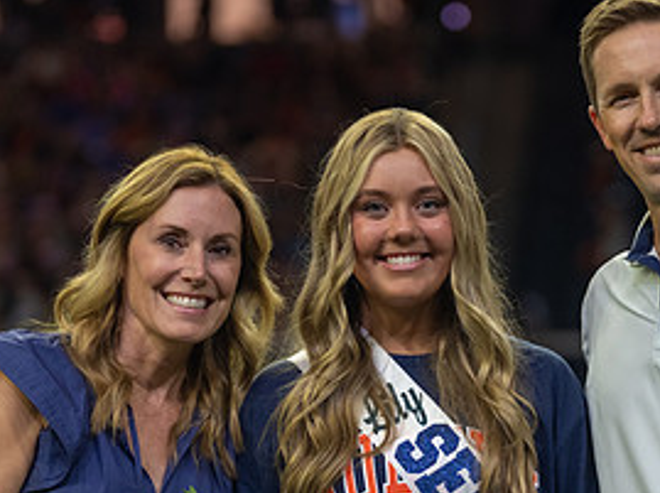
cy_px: 465
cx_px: 416
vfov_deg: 5.1
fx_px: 5522
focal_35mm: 290
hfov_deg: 6.8
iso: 1000
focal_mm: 121
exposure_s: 1/320
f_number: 2.8
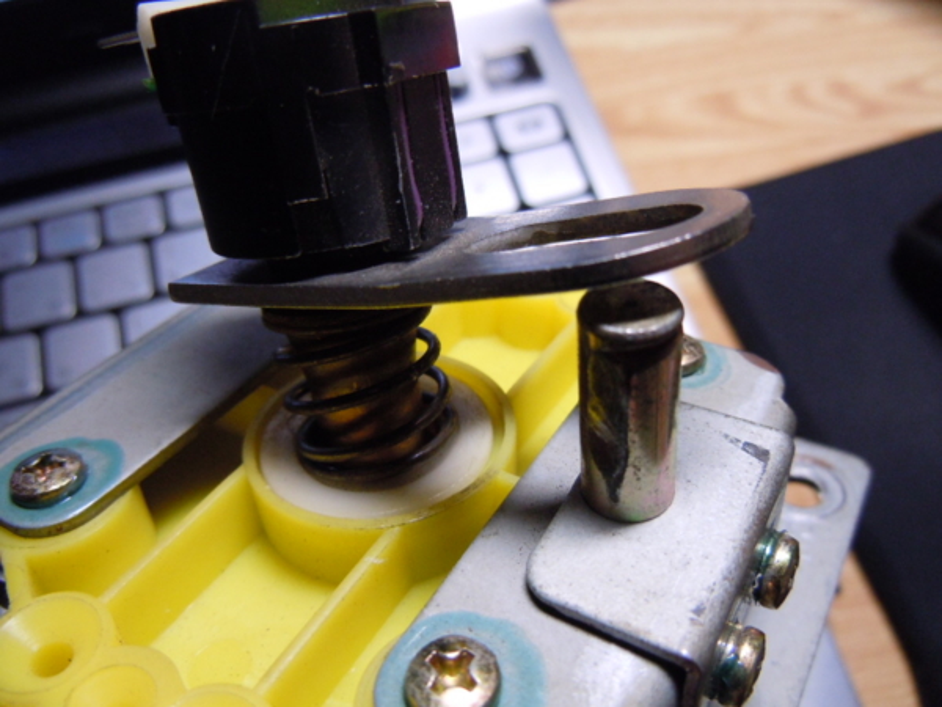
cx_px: 471
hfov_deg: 60.0
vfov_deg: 46.8
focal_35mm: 30
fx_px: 816
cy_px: 354
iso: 400
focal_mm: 5.4
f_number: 3.5
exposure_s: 1/50
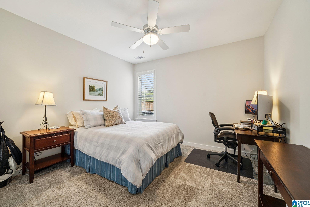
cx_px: 155
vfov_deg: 81.2
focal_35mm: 14
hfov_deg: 104.3
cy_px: 104
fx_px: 121
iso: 400
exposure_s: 1/20
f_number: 8
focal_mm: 14
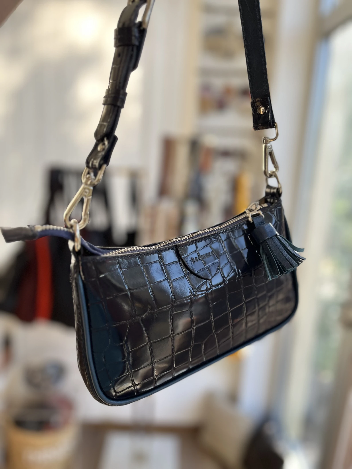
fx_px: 352
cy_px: 234
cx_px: 176
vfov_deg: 67.3
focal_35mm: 26
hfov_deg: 53.1
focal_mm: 5.1
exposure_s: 1/116
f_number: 1.6
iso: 125
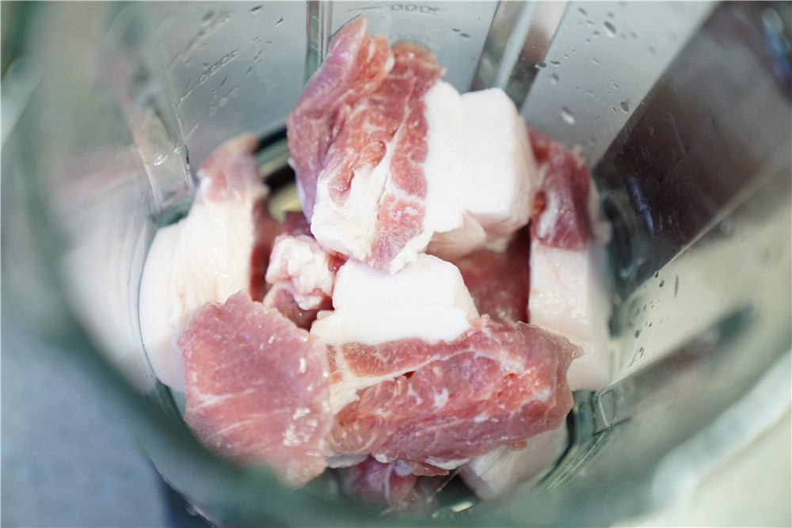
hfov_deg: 28.8
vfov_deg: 19.5
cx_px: 396
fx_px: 1540
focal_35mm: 70
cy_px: 264
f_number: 2.8
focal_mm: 70
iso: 3200
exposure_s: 1/320
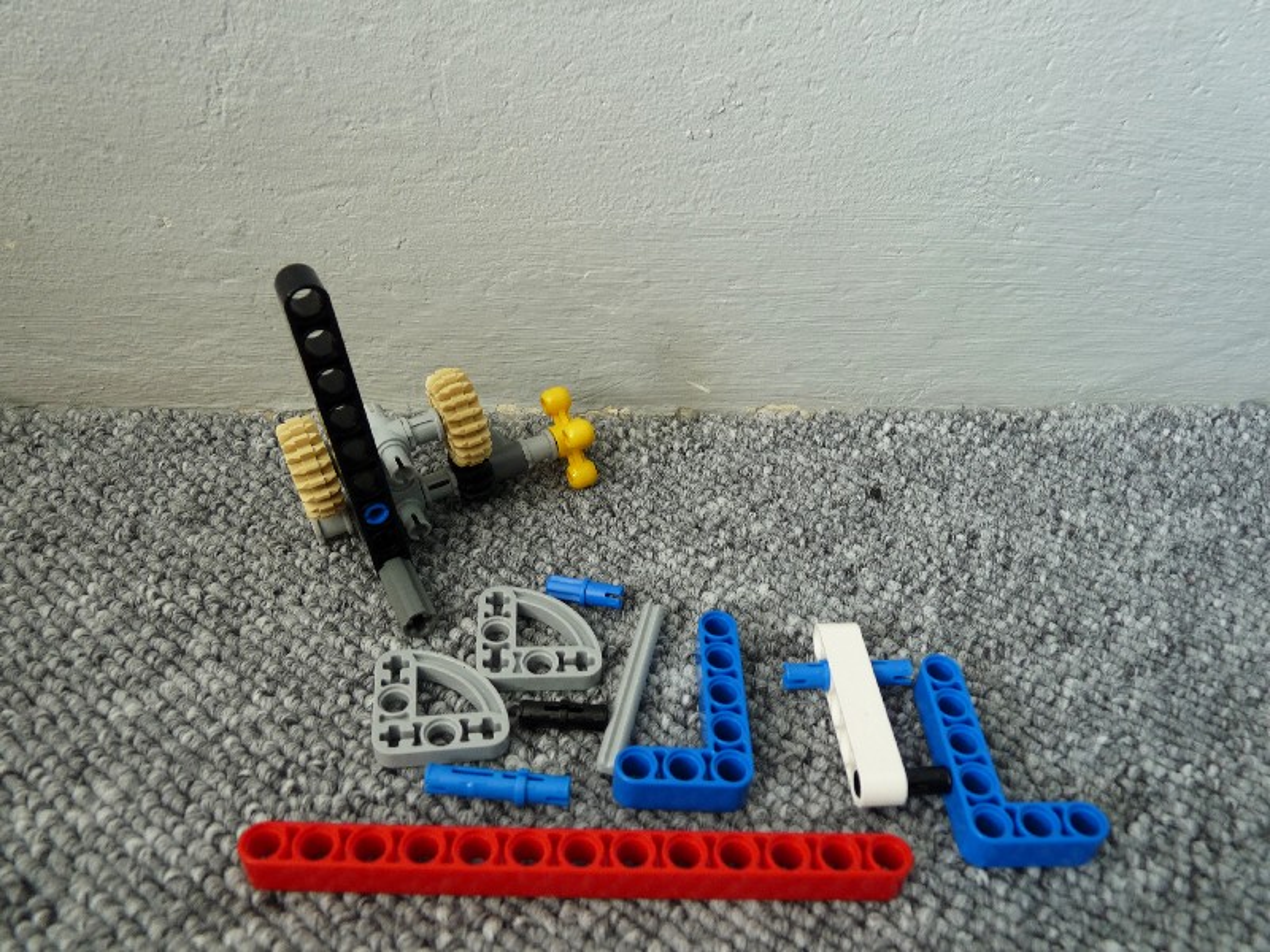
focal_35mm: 27
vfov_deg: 51.4
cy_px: 476
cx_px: 635
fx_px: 991
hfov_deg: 65.3
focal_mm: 4.8
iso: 100
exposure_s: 1/2
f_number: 3.2
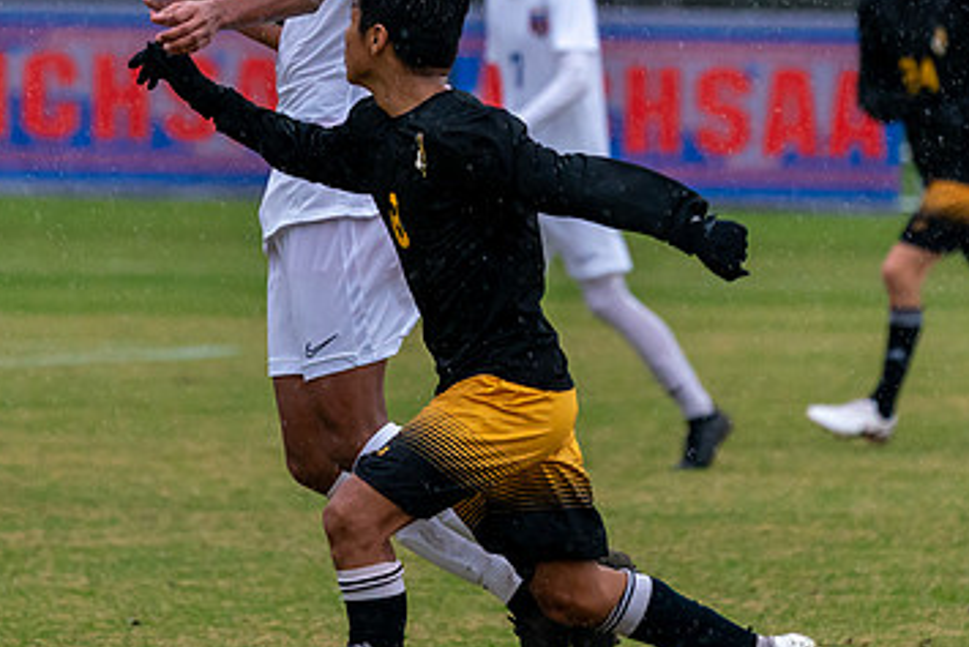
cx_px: 487
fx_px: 18391
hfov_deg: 3.0
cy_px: 32
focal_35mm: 683
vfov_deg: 2.0
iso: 3200
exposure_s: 1/1000
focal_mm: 315
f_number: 5.6
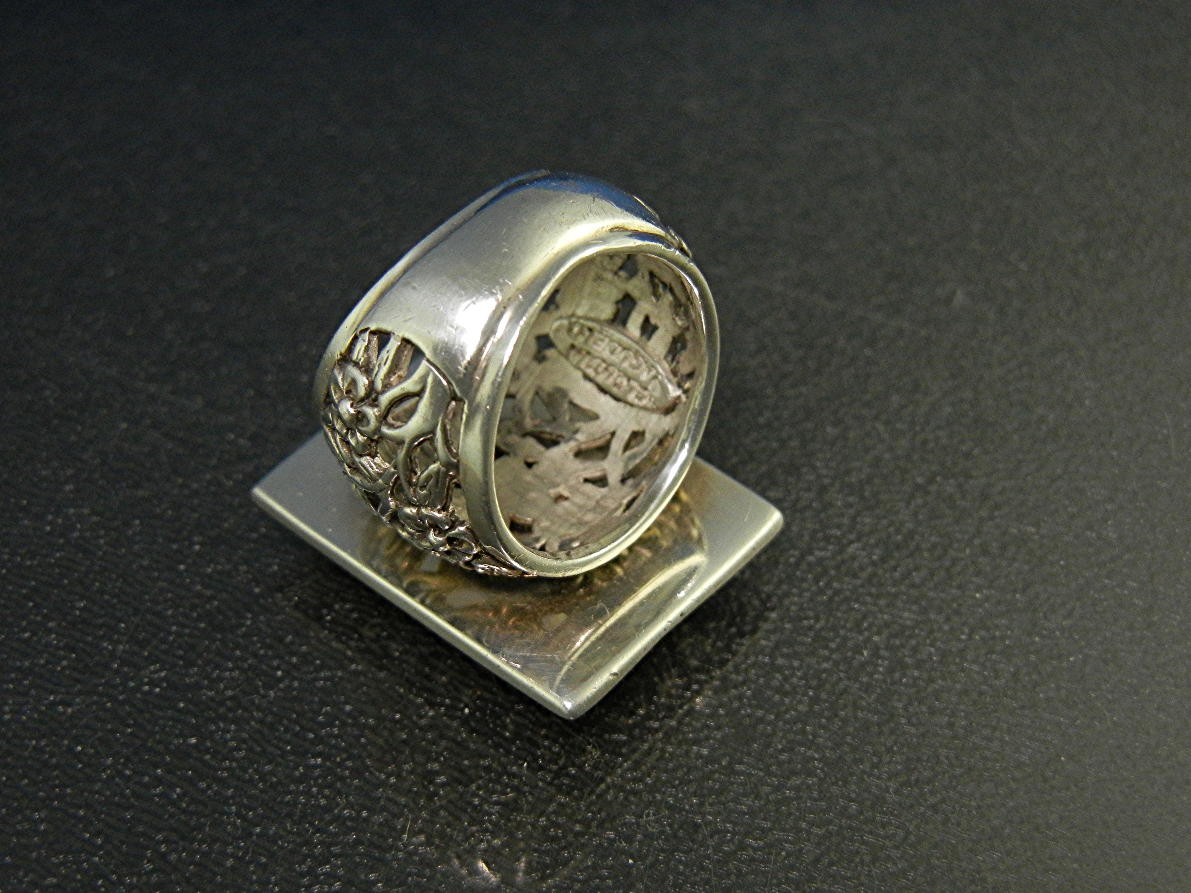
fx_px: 2030
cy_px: 446
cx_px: 596
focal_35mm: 59
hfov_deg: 32.7
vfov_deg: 24.8
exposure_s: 1/30
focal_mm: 10.6
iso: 462
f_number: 8
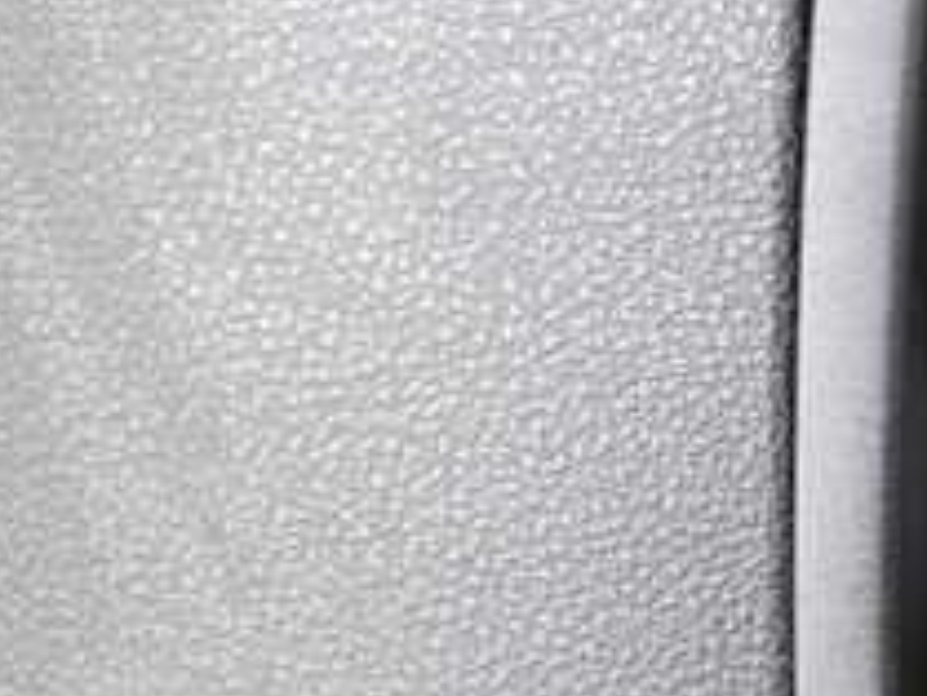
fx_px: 2304
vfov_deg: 17.2
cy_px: 350
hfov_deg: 21.4
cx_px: 1060
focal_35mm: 86
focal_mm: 5.4
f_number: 2.3
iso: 200
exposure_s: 1/50
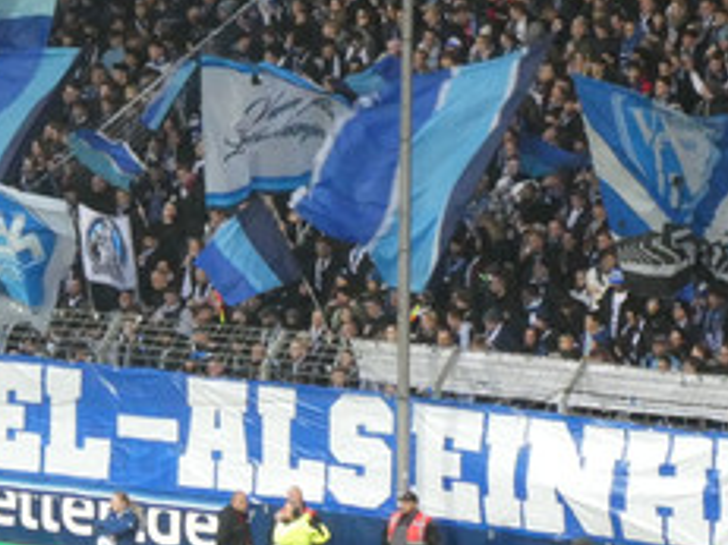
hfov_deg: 5.3
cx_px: -173
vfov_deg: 4.0
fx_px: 7861
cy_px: 104
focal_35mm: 374
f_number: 5.3
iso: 640
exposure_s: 1/80
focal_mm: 24.2
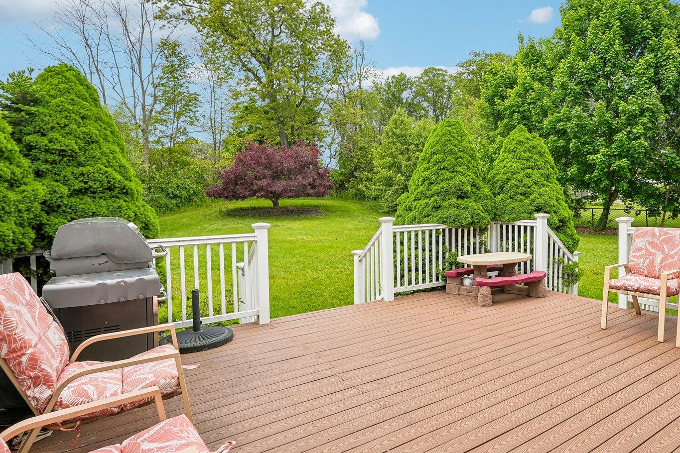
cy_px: 199
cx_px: 455
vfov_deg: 53.0
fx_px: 453
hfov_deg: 71.5
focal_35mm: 24
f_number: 8
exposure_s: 1/160
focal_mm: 16
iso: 100
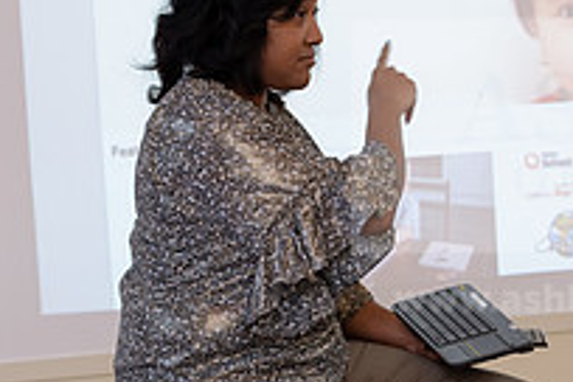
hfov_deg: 9.3
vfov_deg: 6.2
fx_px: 3533
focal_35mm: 222
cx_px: 267
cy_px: 358
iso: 800
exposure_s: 1/200
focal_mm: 78
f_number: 3.5
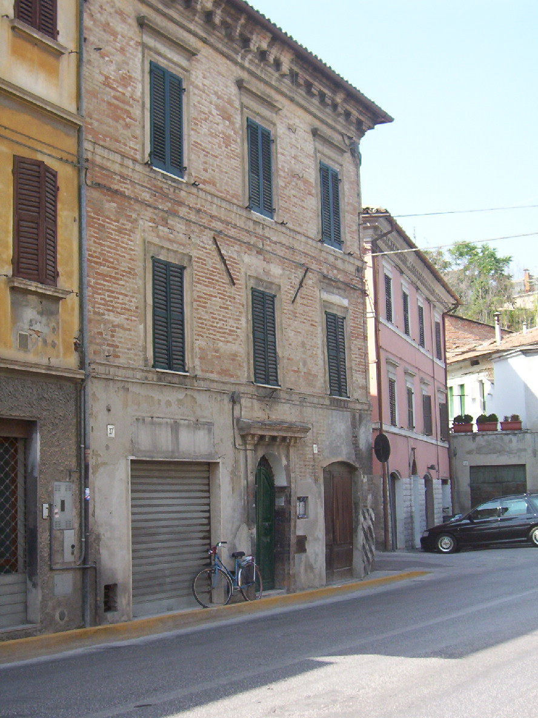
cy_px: 359
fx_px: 1057
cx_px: 269
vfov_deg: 37.5
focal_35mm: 51
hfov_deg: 28.6
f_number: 3.16
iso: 100
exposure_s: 1/677
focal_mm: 7.88
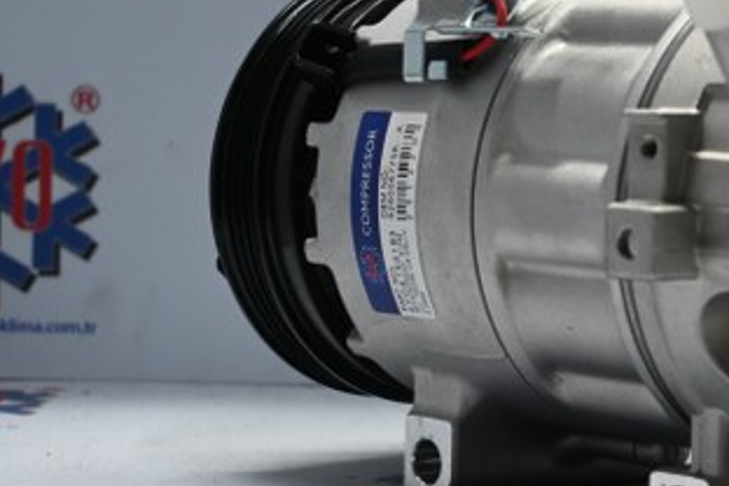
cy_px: 159
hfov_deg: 15.9
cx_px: 687
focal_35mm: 127
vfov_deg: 10.8
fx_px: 2572
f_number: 6
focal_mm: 44
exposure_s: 1/80
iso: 1250
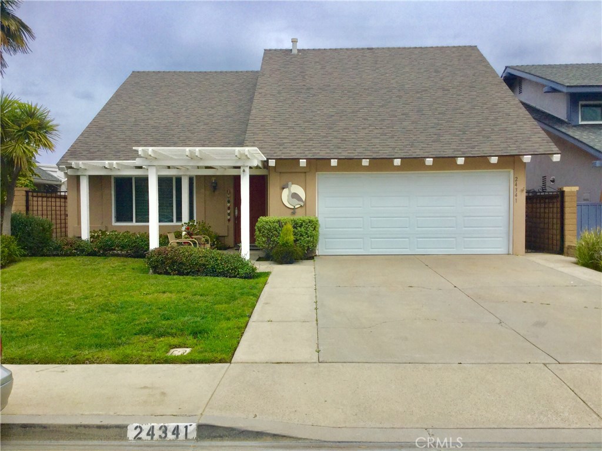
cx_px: 301
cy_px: 226
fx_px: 539
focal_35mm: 31
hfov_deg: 58.4
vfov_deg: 45.4
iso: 25
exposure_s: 1/1733
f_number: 2.4
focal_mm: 3.3
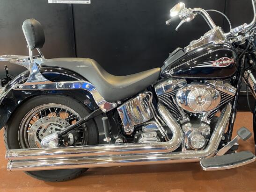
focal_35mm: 38
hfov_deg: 48.7
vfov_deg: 37.5
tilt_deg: -20.1
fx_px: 281
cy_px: 72
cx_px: 150
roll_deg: -0.7
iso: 250
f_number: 1.8
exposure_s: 1/60
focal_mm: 4.25
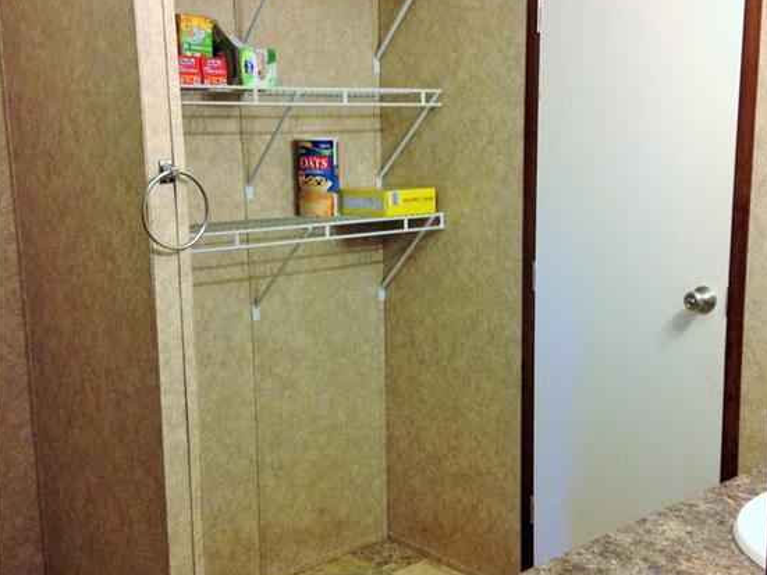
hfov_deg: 41.2
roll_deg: +0.3
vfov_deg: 31.5
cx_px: 394
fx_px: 1019
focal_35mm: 46
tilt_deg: -10.6
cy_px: 298
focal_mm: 4.12
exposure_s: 1/20
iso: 125
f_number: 2.4
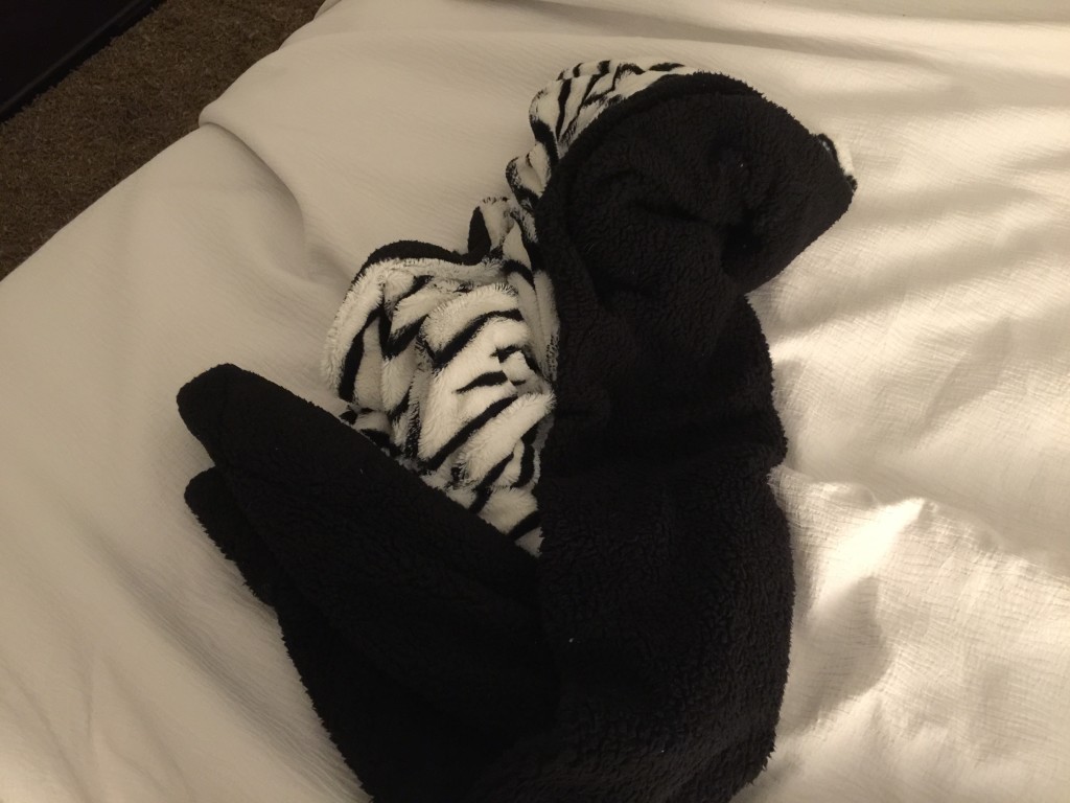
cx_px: 535
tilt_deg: -57.2
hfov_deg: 61.7
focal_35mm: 29
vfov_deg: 48.2
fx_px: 896
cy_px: 402
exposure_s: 1/4
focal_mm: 4.15
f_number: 2.2
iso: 125
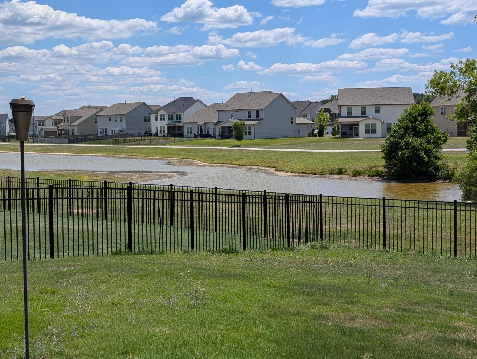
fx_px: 690
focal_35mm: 50
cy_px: 142
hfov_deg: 38.1
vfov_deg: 29.1
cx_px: 225
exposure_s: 1/1783
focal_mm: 6.9
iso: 21
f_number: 1.68
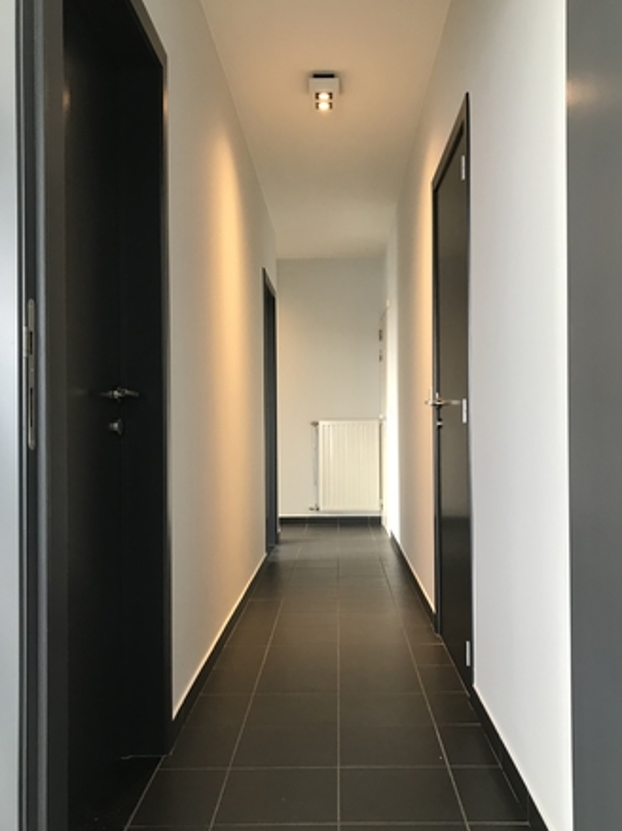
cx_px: 329
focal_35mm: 32
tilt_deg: -0.9
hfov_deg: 44.1
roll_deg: +1.4
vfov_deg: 56.8
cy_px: 433
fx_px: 767
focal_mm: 3.99
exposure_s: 1/17
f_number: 1.8
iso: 40
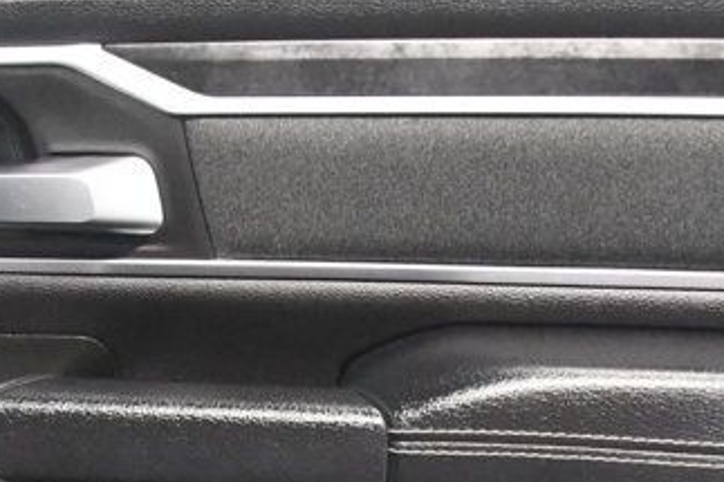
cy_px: 617
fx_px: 1909
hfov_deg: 21.3
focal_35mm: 95
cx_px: 204
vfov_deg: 13.9
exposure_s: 1/60
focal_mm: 20
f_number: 3.5
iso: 5600
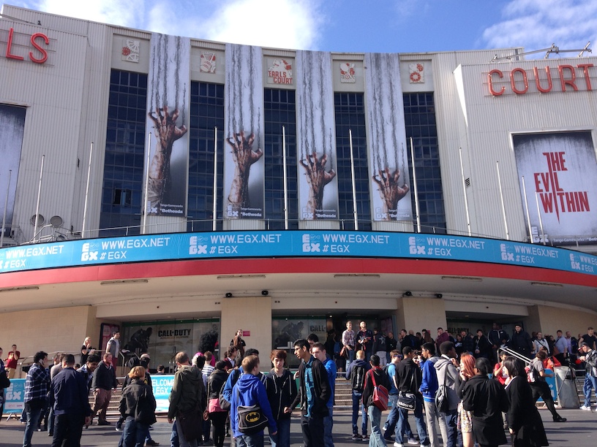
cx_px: 298
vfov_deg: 42.9
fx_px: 569
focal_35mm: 33
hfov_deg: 55.4
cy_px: 224
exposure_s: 1/733
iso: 50
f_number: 2.4
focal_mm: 4.12
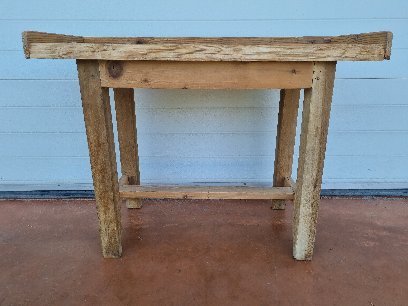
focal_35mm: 26
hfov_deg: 67.3
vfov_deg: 53.1
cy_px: 153
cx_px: 204
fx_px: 306
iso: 50
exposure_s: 1/301
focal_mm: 5.4
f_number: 1.8
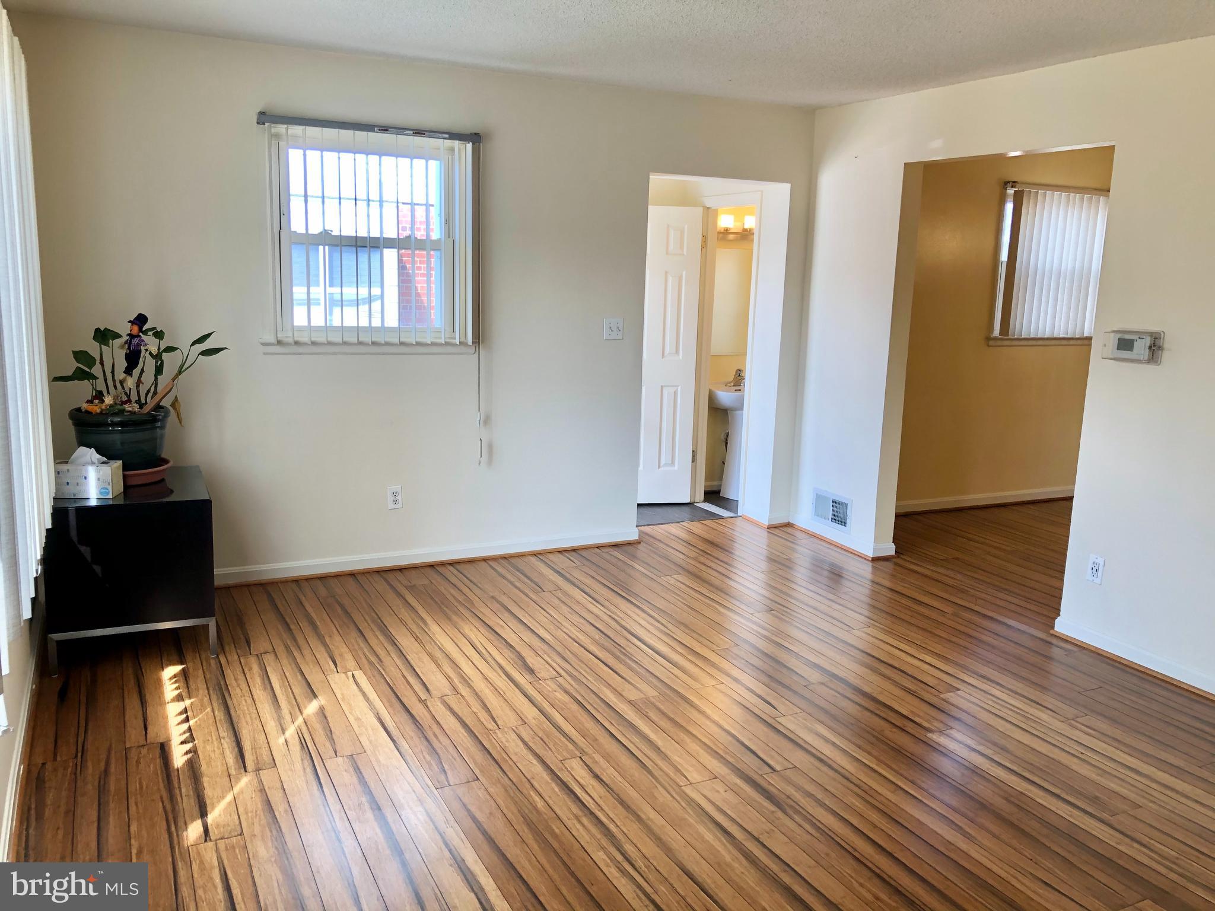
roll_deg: -1.9
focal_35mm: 28
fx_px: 983
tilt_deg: -11.7
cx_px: 608
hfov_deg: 63.4
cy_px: 456
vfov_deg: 49.7
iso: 50
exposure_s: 1/120
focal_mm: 3.99
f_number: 1.8
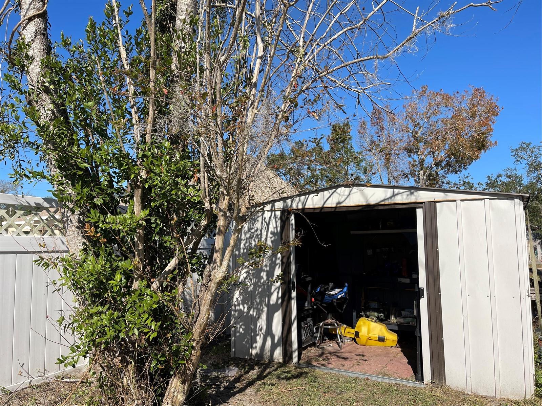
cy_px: 203
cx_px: 271
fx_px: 391
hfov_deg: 69.4
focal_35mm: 25
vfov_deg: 54.9
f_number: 1.6
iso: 32
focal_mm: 5.1
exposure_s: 1/3344
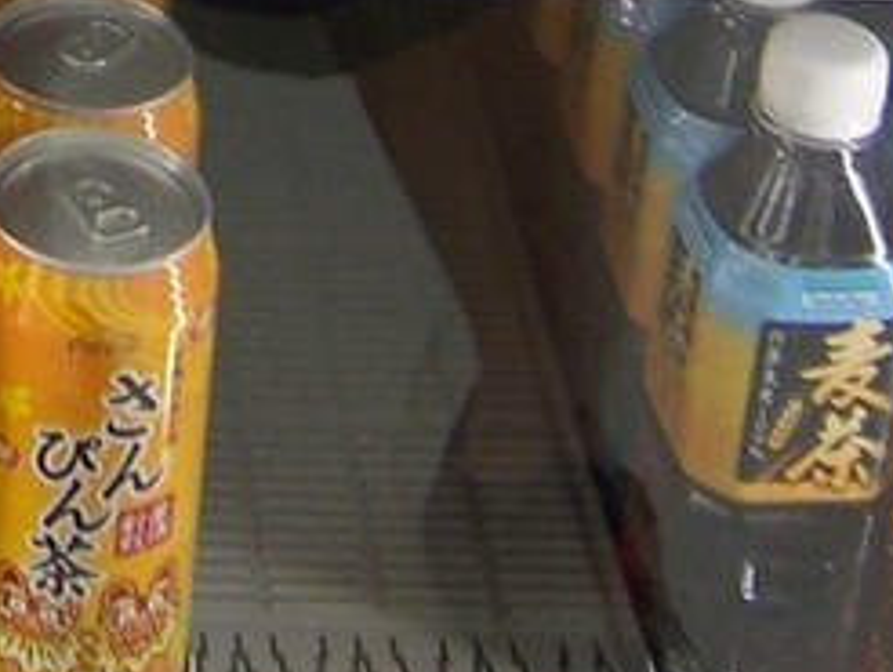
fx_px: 2892
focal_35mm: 112
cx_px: -185
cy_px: -610
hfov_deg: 16.8
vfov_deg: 12.0
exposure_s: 1/30
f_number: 2.8
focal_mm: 3.8
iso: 64
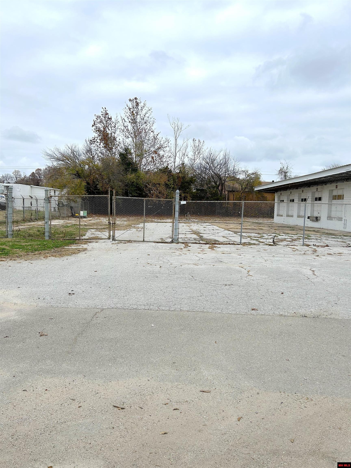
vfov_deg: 67.3
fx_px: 352
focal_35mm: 26
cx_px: 176
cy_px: 234
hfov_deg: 53.1
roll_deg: -0.2
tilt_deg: -1.2
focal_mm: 5.7
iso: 50
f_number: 1.5
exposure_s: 1/3704
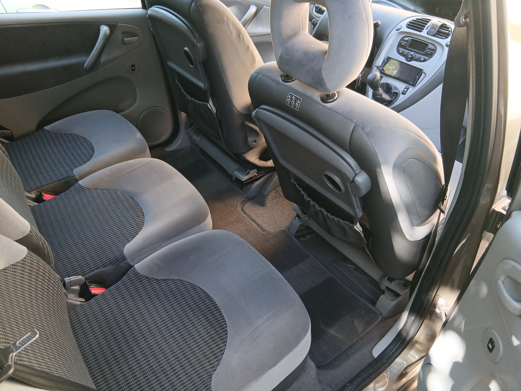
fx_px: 391
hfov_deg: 67.3
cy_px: 196
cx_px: 260
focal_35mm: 26
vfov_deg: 53.1
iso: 160
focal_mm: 3.98
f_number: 1.8
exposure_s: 1/60
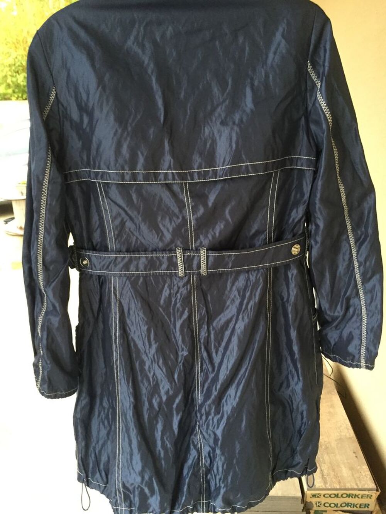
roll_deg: +1.9
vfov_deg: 61.7
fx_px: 431
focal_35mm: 29
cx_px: 193
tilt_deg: -21.0
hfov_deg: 48.2
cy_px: 257
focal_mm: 4.15
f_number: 2.2
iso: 200
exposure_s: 1/33
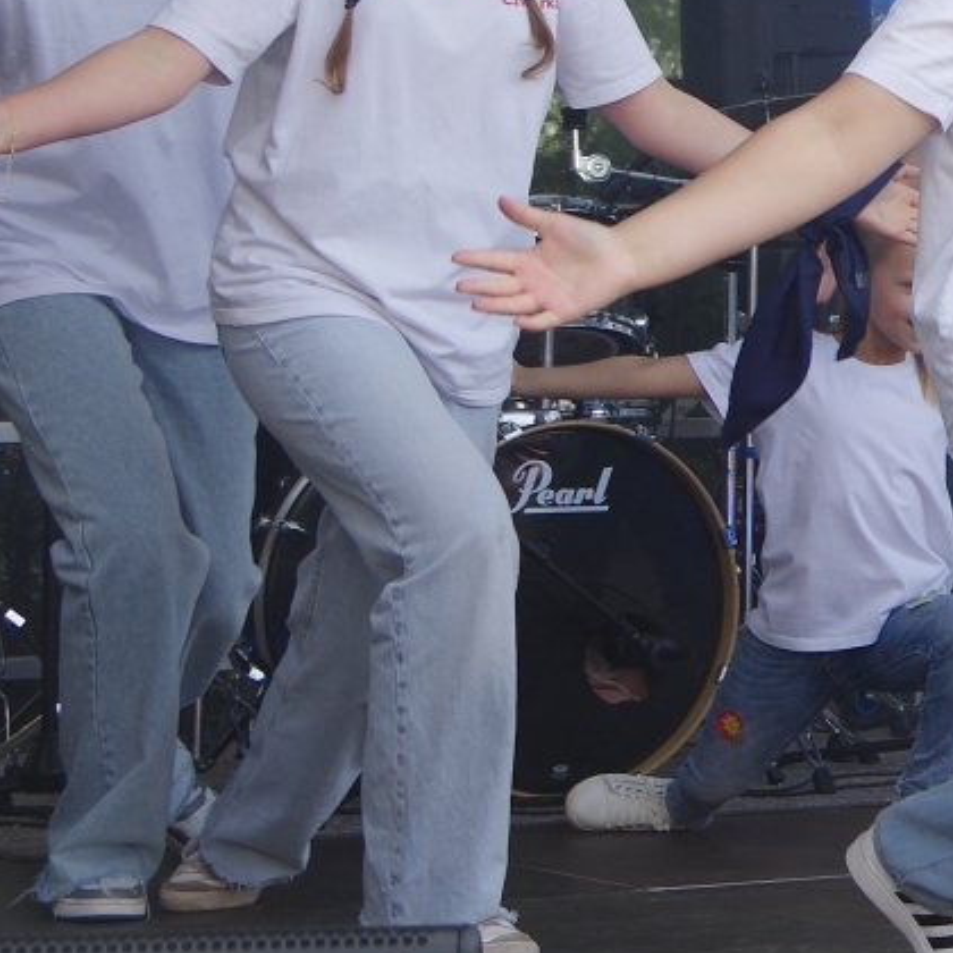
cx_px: 1677
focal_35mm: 153
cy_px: -53
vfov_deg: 11.3
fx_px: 4766
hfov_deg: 10.7
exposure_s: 1/160
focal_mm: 28
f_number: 7.1
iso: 200
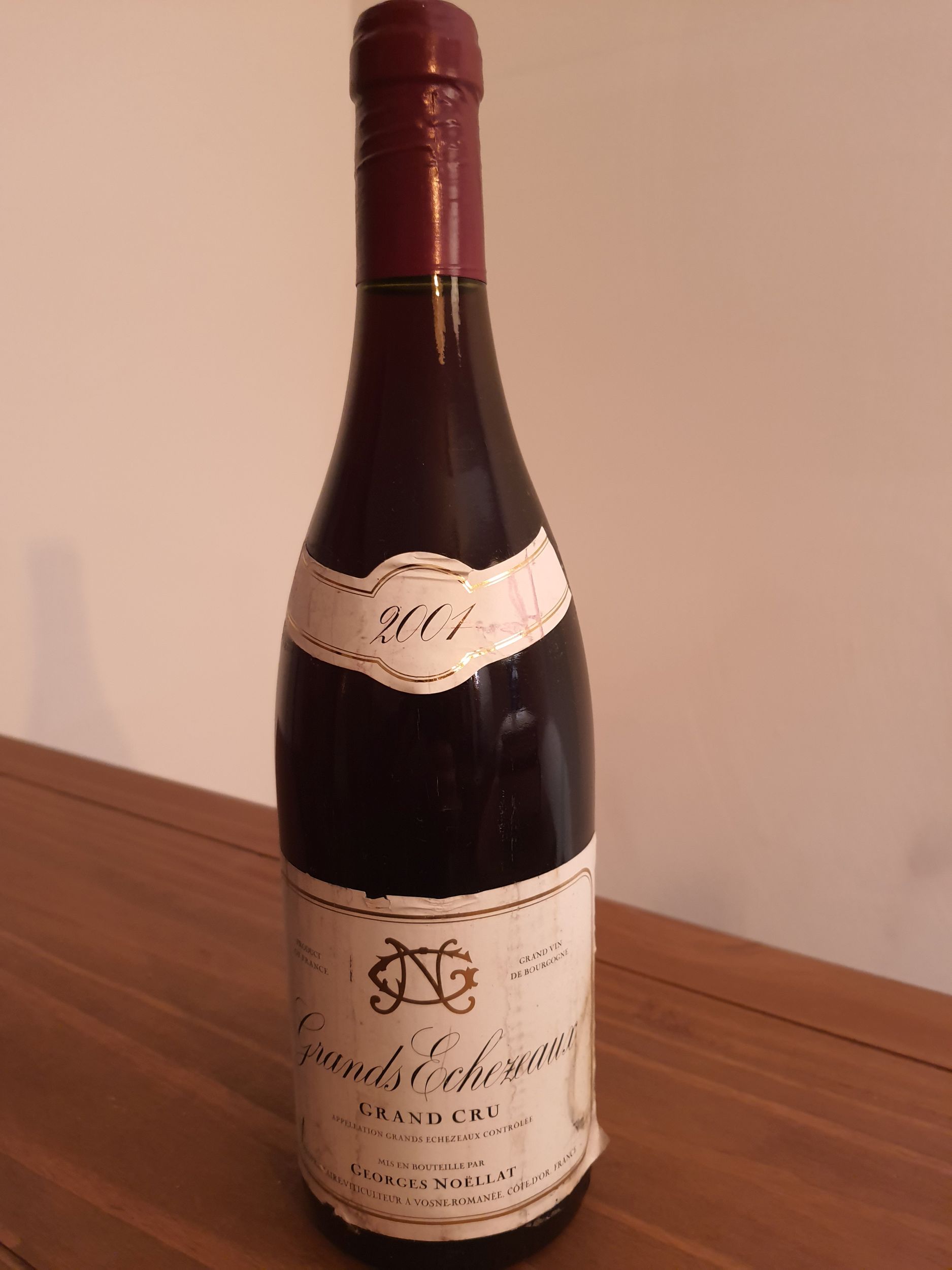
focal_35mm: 26
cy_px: 635
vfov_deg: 67.3
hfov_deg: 53.1
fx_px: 953
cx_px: 476
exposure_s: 1/50
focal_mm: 4.32
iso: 250
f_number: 1.7
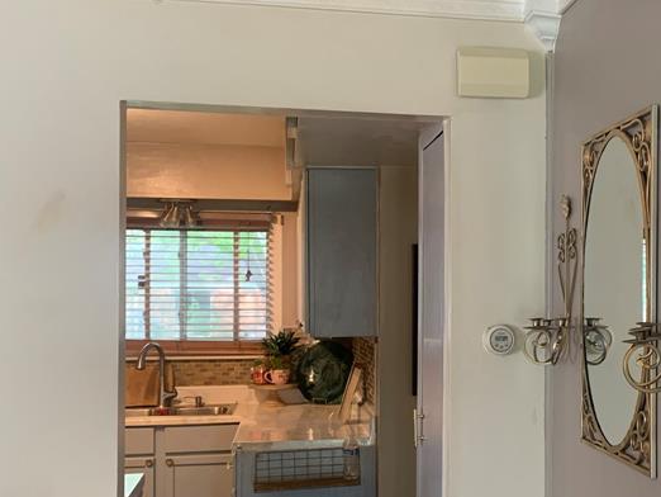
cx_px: 524
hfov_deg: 36.3
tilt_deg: -1.0
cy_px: 283
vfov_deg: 28.6
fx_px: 974
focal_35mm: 51
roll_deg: -0.1
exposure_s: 1/60
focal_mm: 4.25
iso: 160
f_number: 1.8
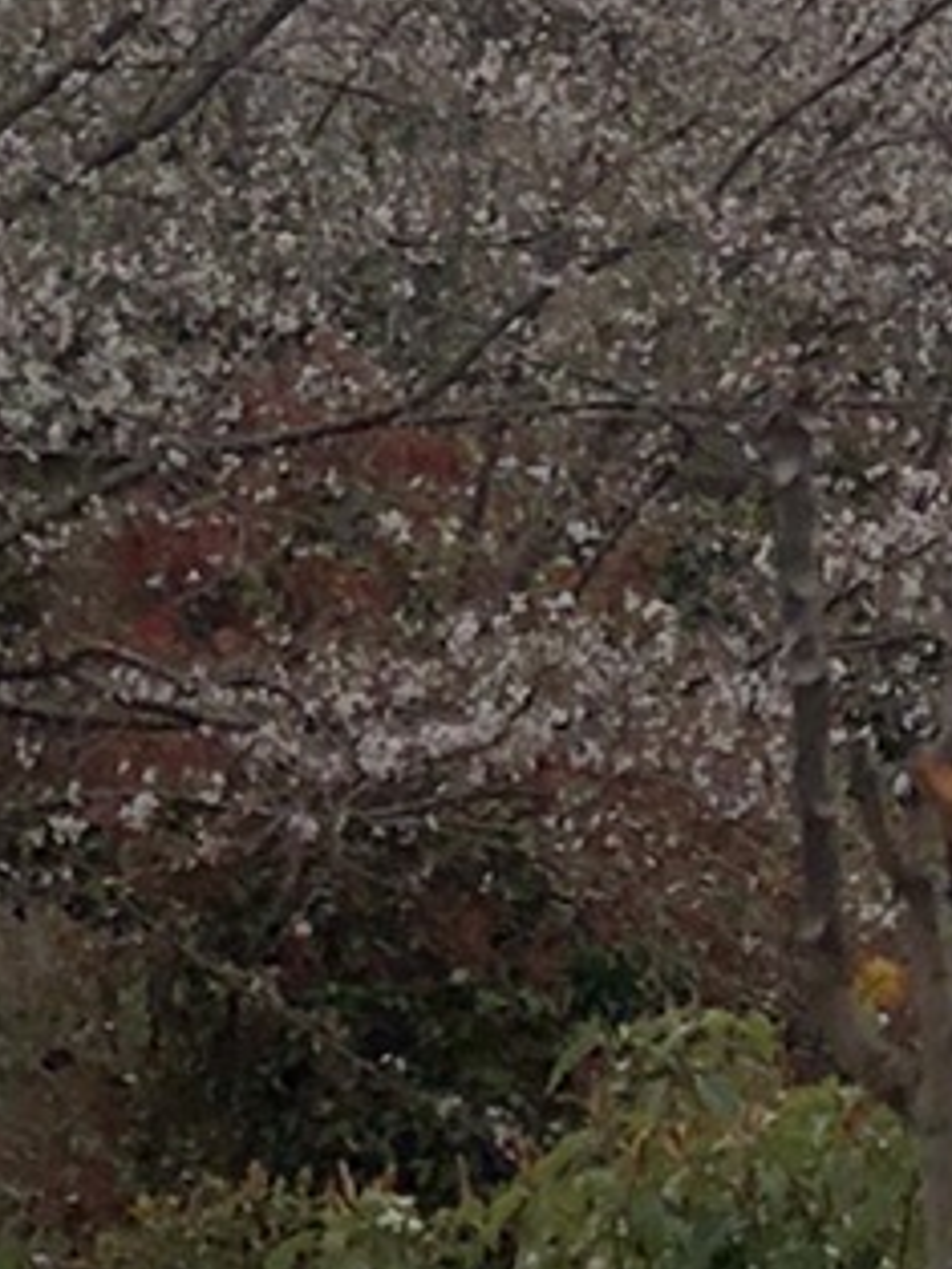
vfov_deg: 10.9
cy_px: -191
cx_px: 2309
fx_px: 6559
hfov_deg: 7.7
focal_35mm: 179
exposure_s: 1/4367
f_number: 1.8
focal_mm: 4
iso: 20
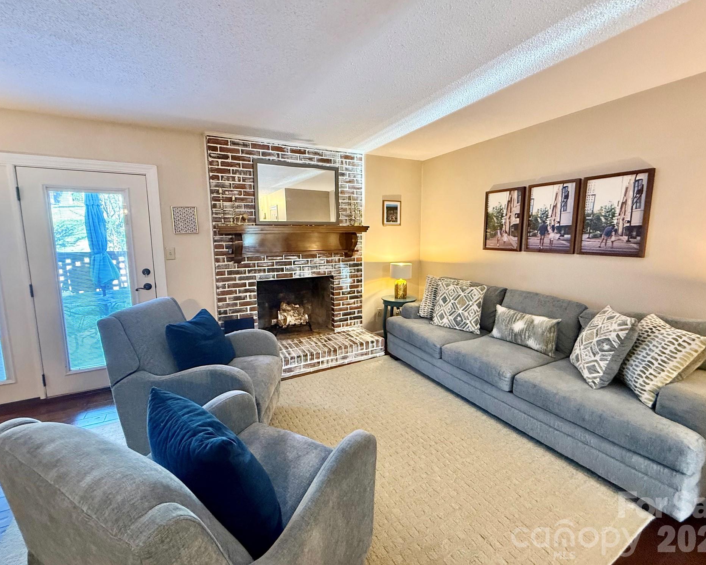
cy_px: 275
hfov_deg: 96.8
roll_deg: -0.3
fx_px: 313
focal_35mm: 15
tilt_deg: -7.7
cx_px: 351
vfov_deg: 84.0
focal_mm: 2.22
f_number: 2.2
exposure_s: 1/60
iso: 500
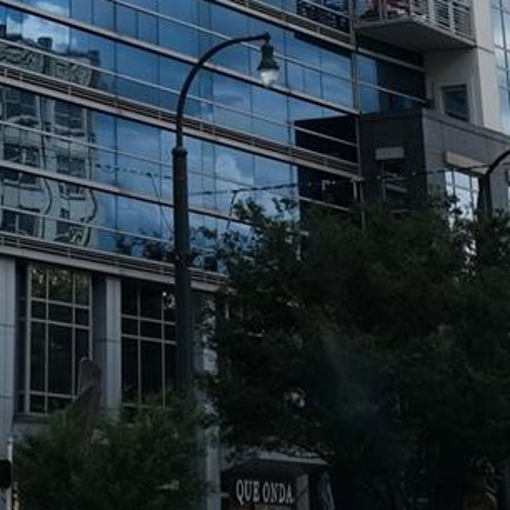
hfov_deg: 14.8
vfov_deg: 12.8
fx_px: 1917
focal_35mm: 115
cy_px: -572
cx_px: -25
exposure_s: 1/500
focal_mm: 18
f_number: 5.6
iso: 160
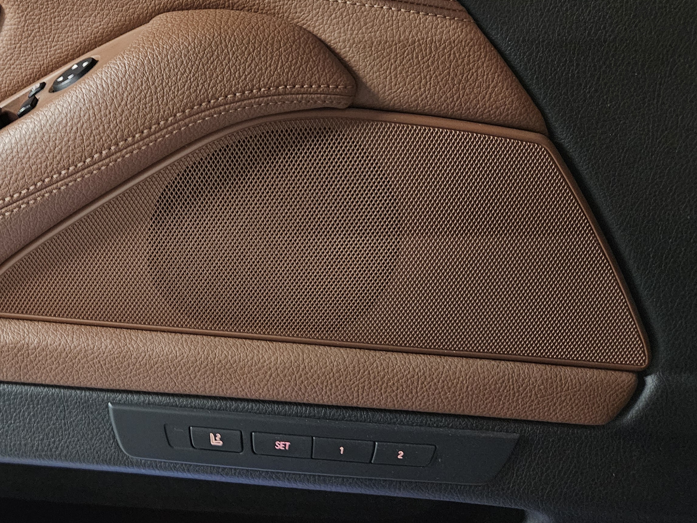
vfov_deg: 35.5
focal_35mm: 40
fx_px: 805
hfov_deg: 43.9
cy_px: 166
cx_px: 112
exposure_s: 1/24
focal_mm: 5.4
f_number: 1.8
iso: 800
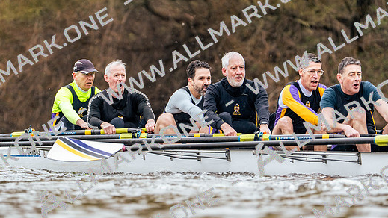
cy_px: 107
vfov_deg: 2.2
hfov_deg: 3.8
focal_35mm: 563
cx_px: 191
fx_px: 5793
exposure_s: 1/2000
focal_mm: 481
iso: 2000
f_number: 6.3
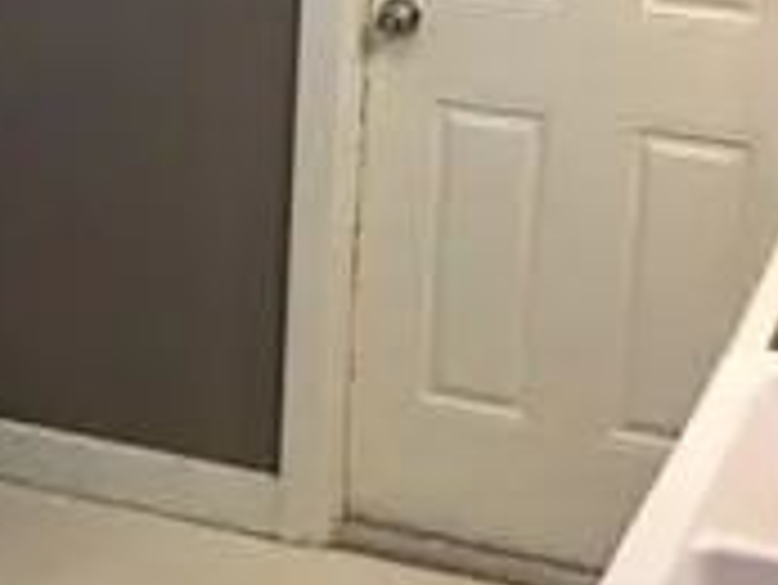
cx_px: 112
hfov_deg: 18.1
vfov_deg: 13.7
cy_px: 22
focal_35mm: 107
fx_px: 2407
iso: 100
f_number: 2.2
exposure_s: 1/15
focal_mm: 4.15
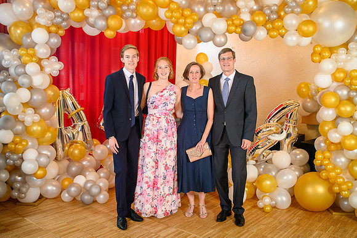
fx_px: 347
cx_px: 178
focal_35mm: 35
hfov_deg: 54.5
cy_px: 119
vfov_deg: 37.8
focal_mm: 35
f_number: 3.5
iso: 1250
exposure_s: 1/100
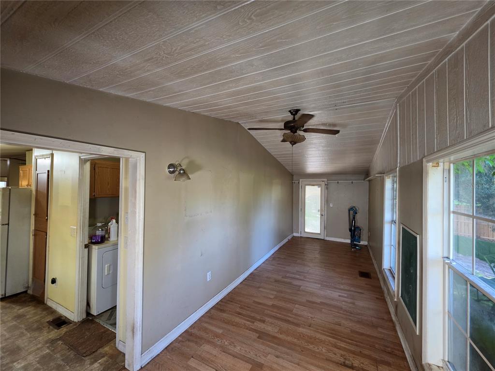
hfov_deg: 106.2
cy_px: 186
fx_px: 186
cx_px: 248
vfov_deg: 89.9
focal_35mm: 13
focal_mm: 2.2
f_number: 1.9
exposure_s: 1/60
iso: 160
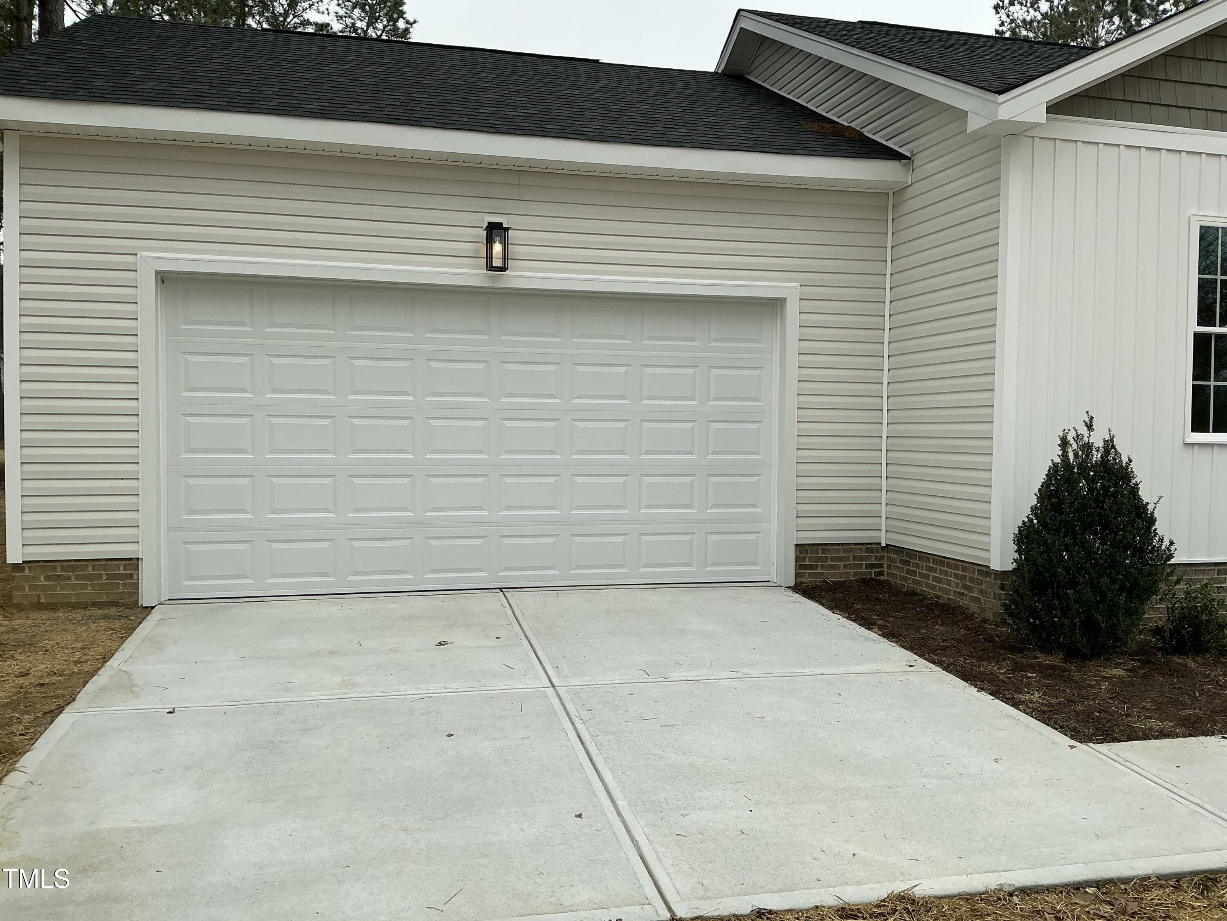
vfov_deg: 49.7
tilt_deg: -1.0
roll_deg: -0.8
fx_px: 992
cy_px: 460
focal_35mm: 28
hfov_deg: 63.4
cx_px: 614
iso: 25
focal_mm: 3
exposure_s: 1/1168
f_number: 1.8
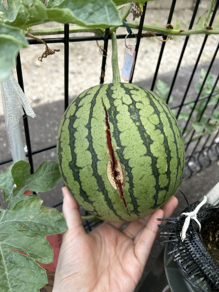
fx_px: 219
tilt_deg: -38.4
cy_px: 146
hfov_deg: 53.1
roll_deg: -12.1
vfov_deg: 67.3
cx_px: 110
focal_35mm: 26
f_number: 1.5
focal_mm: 5.7
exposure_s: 1/155
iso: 40
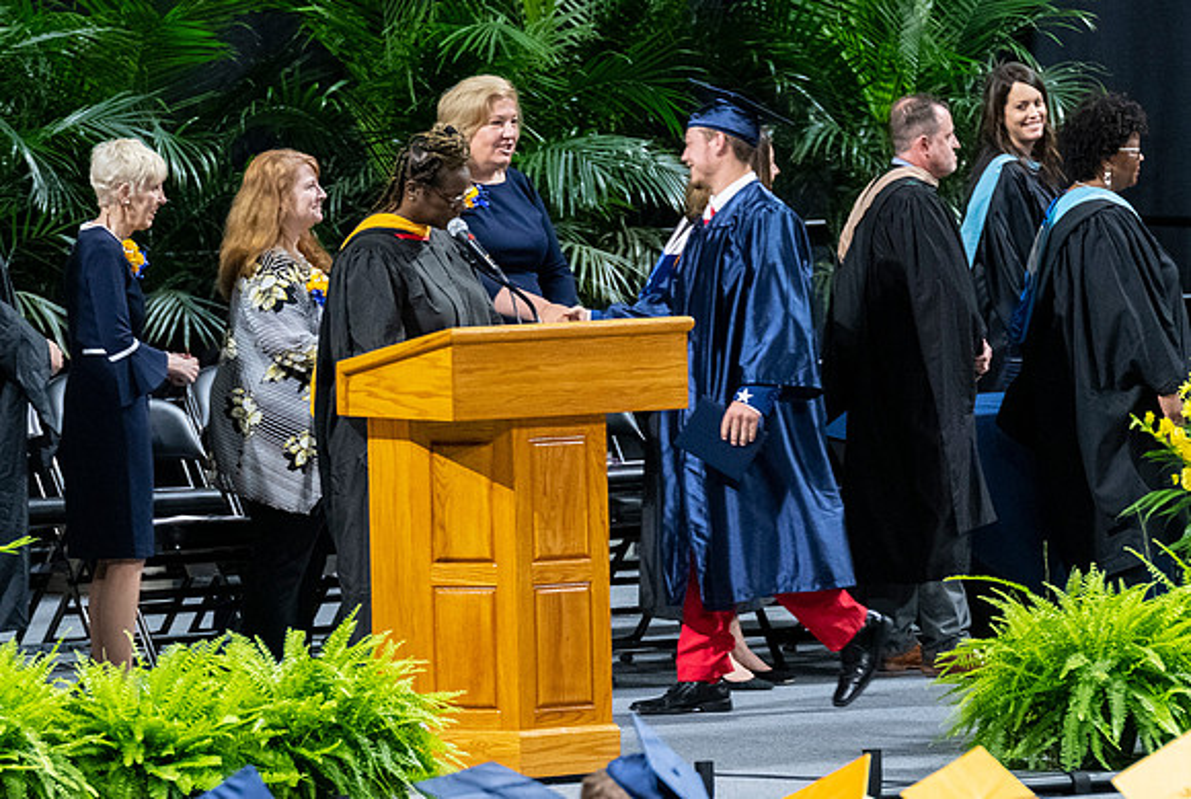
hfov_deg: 5.1
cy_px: 476
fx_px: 13388
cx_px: 752
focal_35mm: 404
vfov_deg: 3.4
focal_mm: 200
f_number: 4
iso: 2000
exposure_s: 1/200
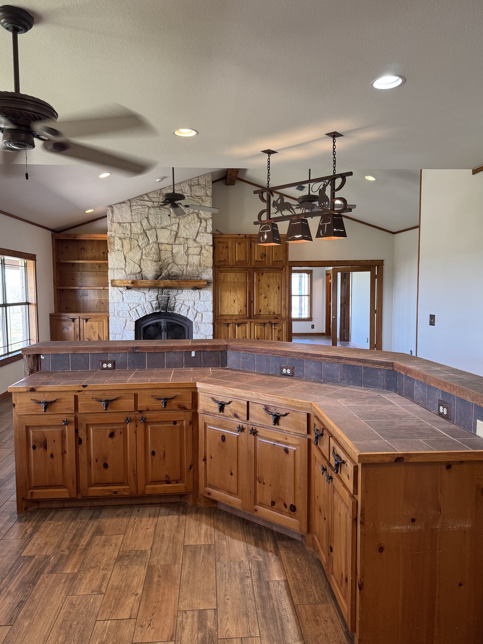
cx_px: 235
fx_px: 465
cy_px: 320
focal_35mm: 25
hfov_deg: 54.9
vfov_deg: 69.4
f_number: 1.78
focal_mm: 6.76
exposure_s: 1/60
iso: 125
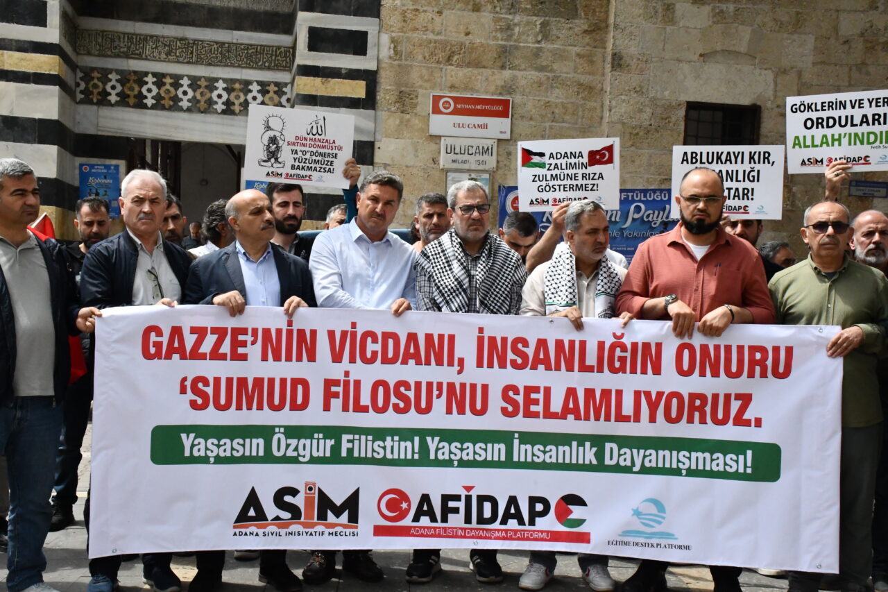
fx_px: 1184
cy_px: 296
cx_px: 444
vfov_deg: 28.1
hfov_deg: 41.1
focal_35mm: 48
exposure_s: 1/1250
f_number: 18
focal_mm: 32
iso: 5000
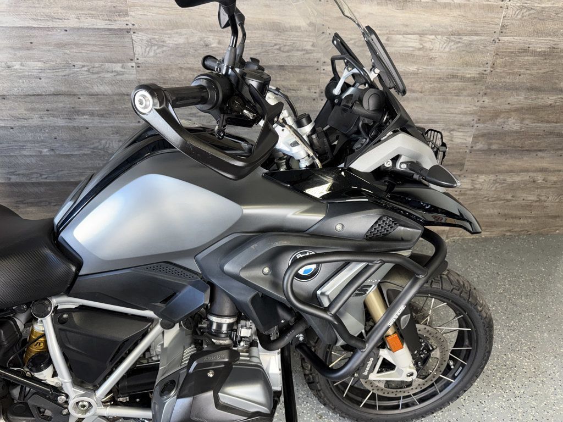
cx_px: 282
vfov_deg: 56.8
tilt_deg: -26.7
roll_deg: -2.3
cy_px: 211
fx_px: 390
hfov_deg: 71.6
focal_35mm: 24
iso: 80
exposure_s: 1/23
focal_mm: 6.76
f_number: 1.78
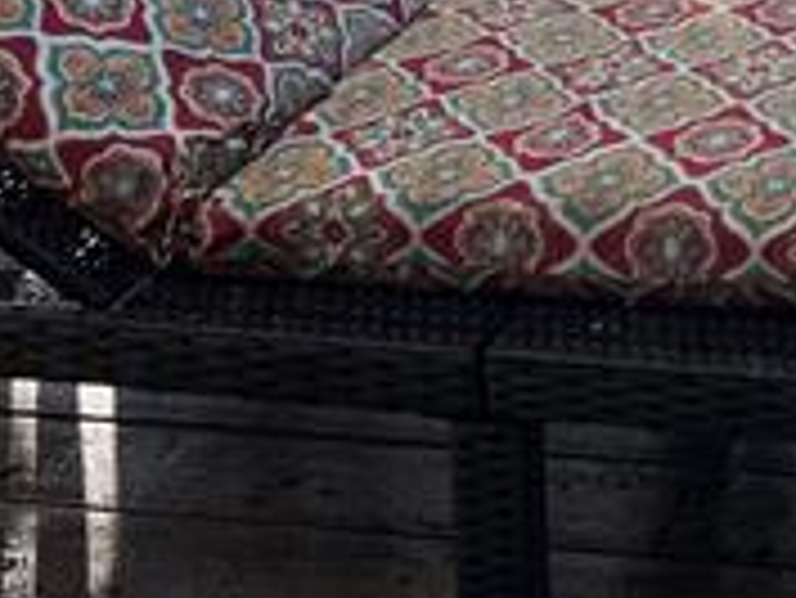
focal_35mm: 94
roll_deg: +0.8
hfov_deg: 19.3
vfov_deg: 14.1
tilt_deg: -11.1
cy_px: -445
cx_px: 1034
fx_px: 2163
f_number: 1.5
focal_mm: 5.7
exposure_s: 1/632
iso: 50
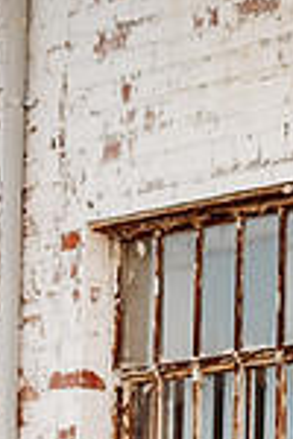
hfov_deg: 5.4
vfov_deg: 7.9
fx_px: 3113
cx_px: 393
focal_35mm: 255
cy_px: 653
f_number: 2.2
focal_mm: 85
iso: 100
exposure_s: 1/640
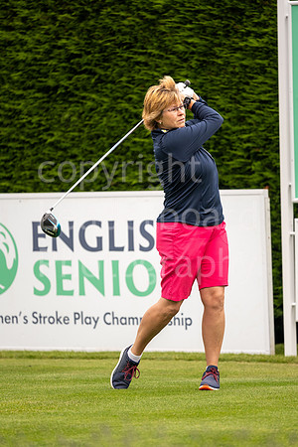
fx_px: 3725
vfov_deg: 6.9
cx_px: 149
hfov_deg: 4.6
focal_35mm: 300
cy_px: 224
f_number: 4.5
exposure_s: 1/1000
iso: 500
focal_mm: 300
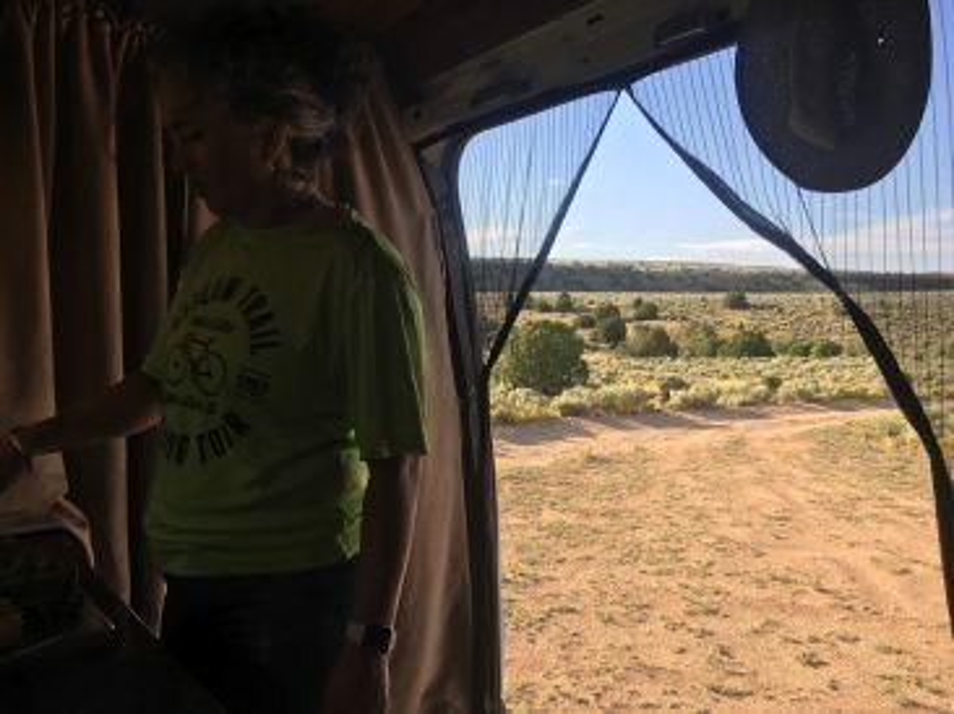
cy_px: 357
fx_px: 799
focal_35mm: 29
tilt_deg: -4.4
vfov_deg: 48.2
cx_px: 477
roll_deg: -0.8
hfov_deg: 61.7
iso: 25
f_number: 2.2
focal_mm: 4.15
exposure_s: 1/538
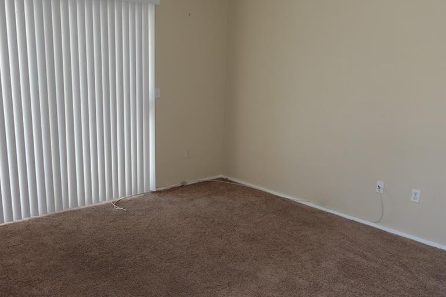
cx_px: 185
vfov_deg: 41.1
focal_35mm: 32
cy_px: 153
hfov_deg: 58.4
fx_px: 396
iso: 125
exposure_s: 1/80
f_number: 2.8
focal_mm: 8.8
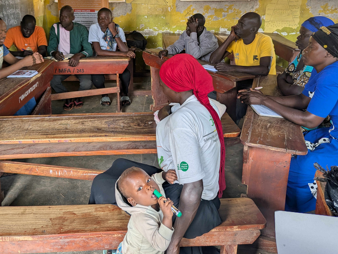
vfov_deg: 42.5
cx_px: 130
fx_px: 323
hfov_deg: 54.8
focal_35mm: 33
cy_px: 86
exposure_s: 1/44.6
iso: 32
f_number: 1.85
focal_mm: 6.81
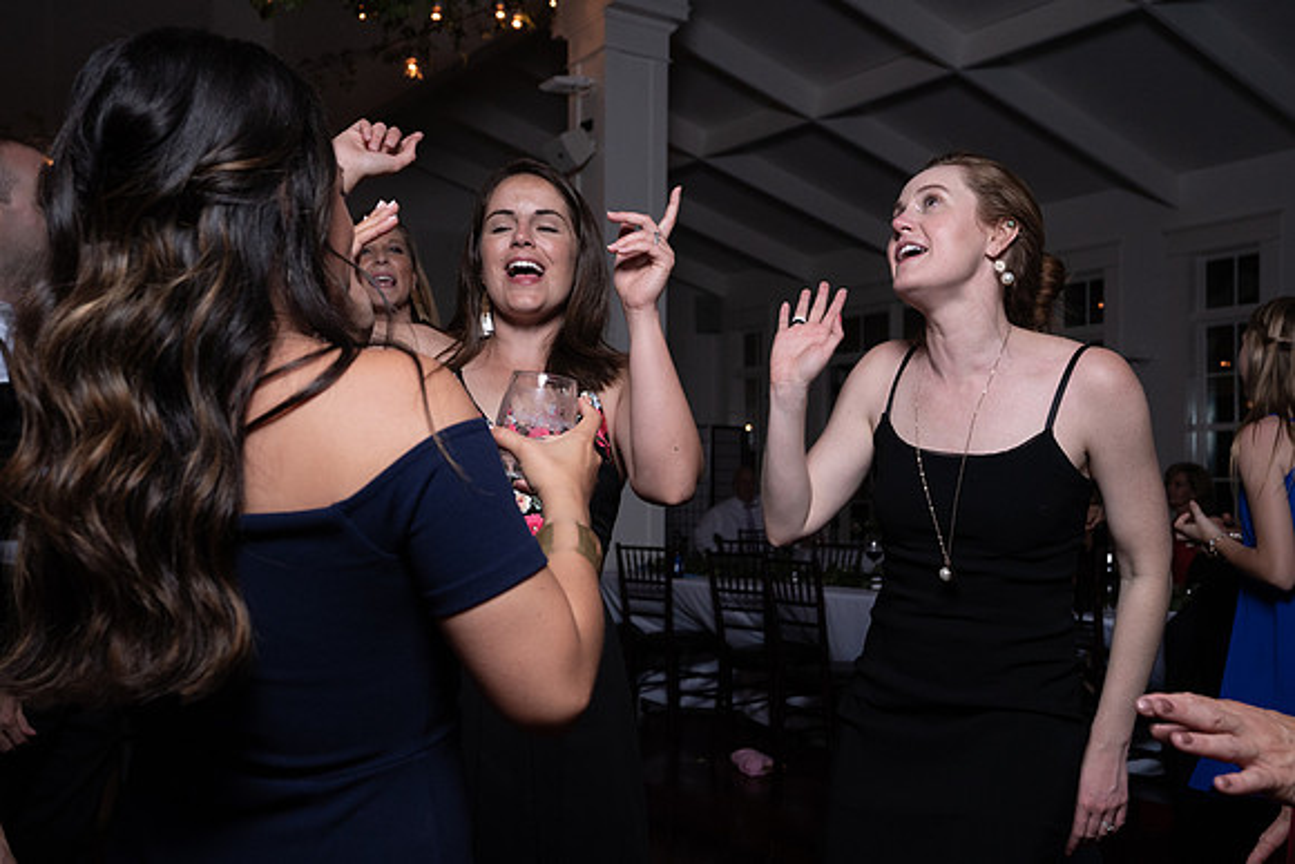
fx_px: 1369
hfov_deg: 50.6
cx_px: 698
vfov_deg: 35.0
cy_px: 466
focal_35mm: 38
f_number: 5.6
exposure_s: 1/200
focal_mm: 35
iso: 2000
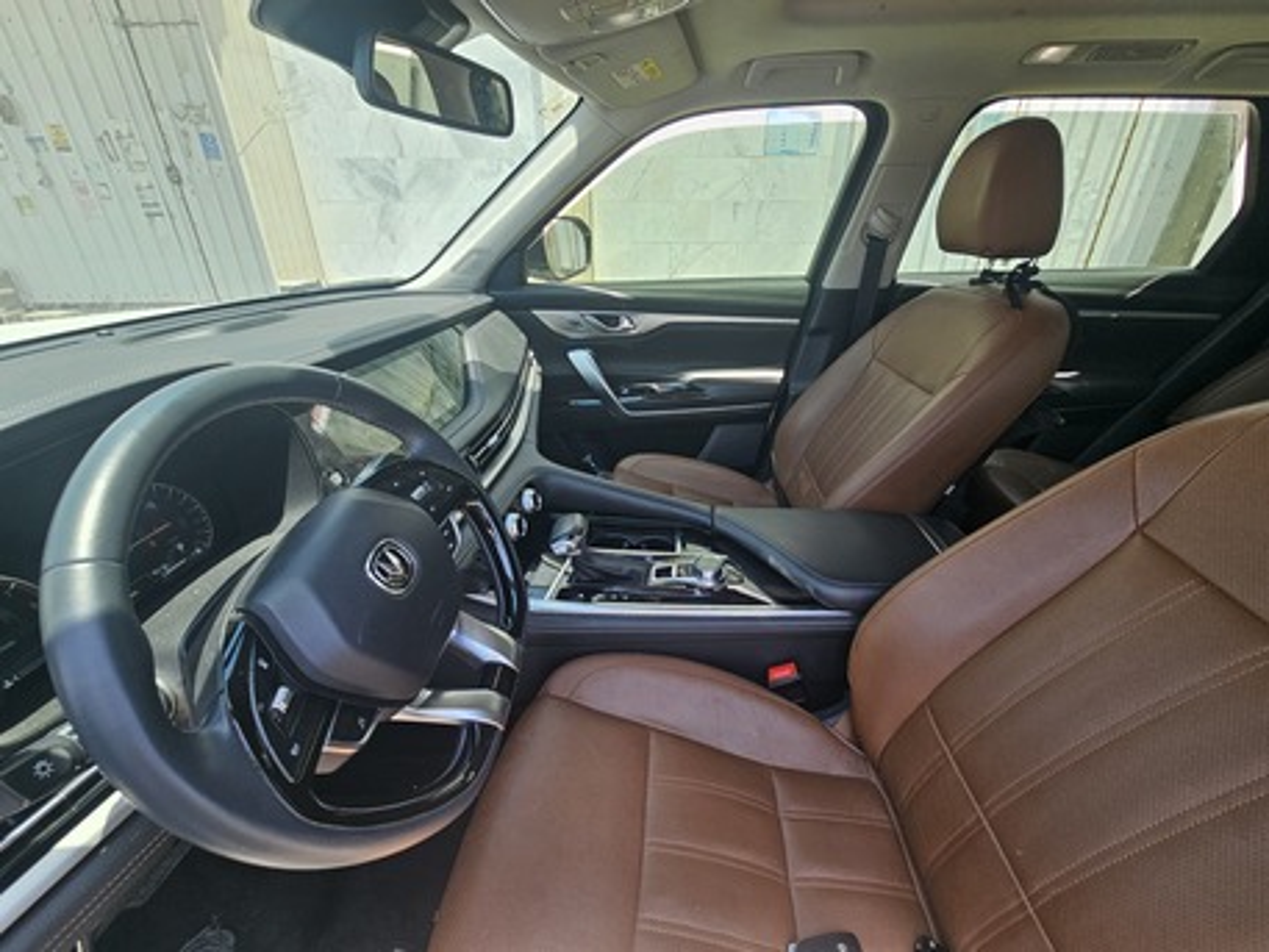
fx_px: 477
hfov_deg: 106.2
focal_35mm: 13
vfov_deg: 89.9
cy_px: 476
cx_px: 634
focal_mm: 2.2
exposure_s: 1/257
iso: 50
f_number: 2.2
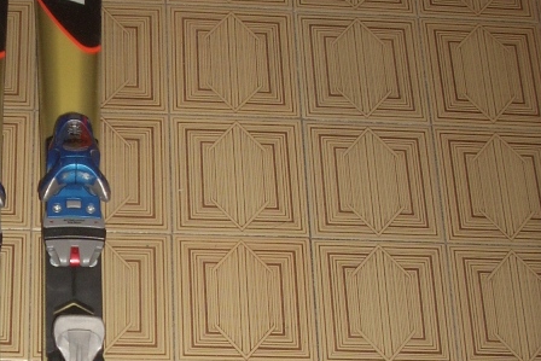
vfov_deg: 15.2
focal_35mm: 88
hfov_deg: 22.7
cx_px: 87
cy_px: 378
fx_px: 1323
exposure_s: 1/60
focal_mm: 6.2
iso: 64
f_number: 2.8
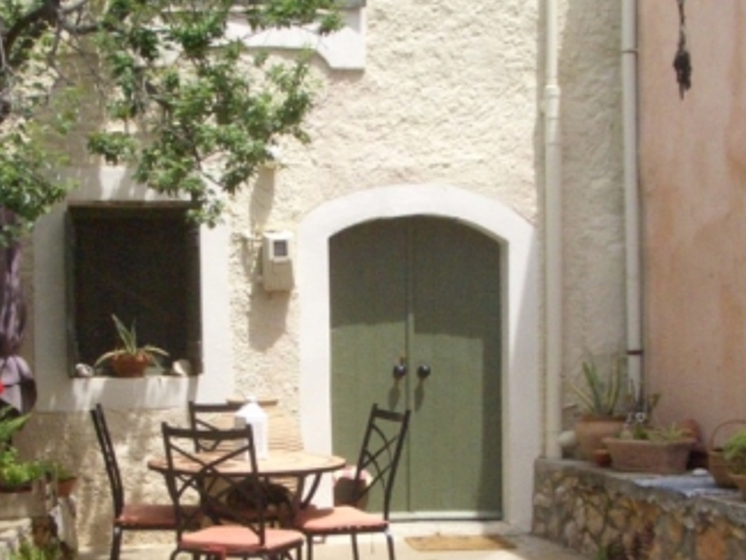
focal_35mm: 63
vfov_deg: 23.2
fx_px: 1358
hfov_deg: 30.7
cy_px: 380
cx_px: 315
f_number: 4.3
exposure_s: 1/2000
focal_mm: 5.8
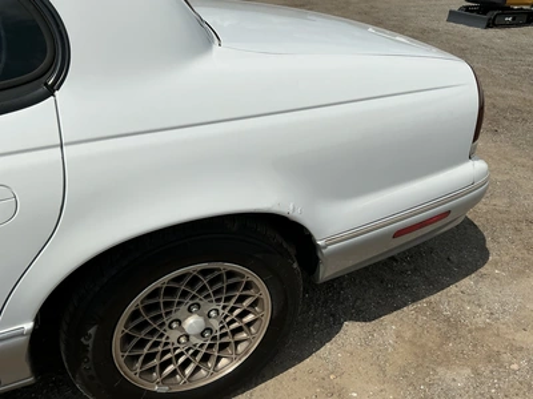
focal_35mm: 28
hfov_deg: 63.4
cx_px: 266
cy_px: 200
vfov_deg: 49.7
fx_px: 431
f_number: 1.8
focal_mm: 3
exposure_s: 1/5263
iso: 25
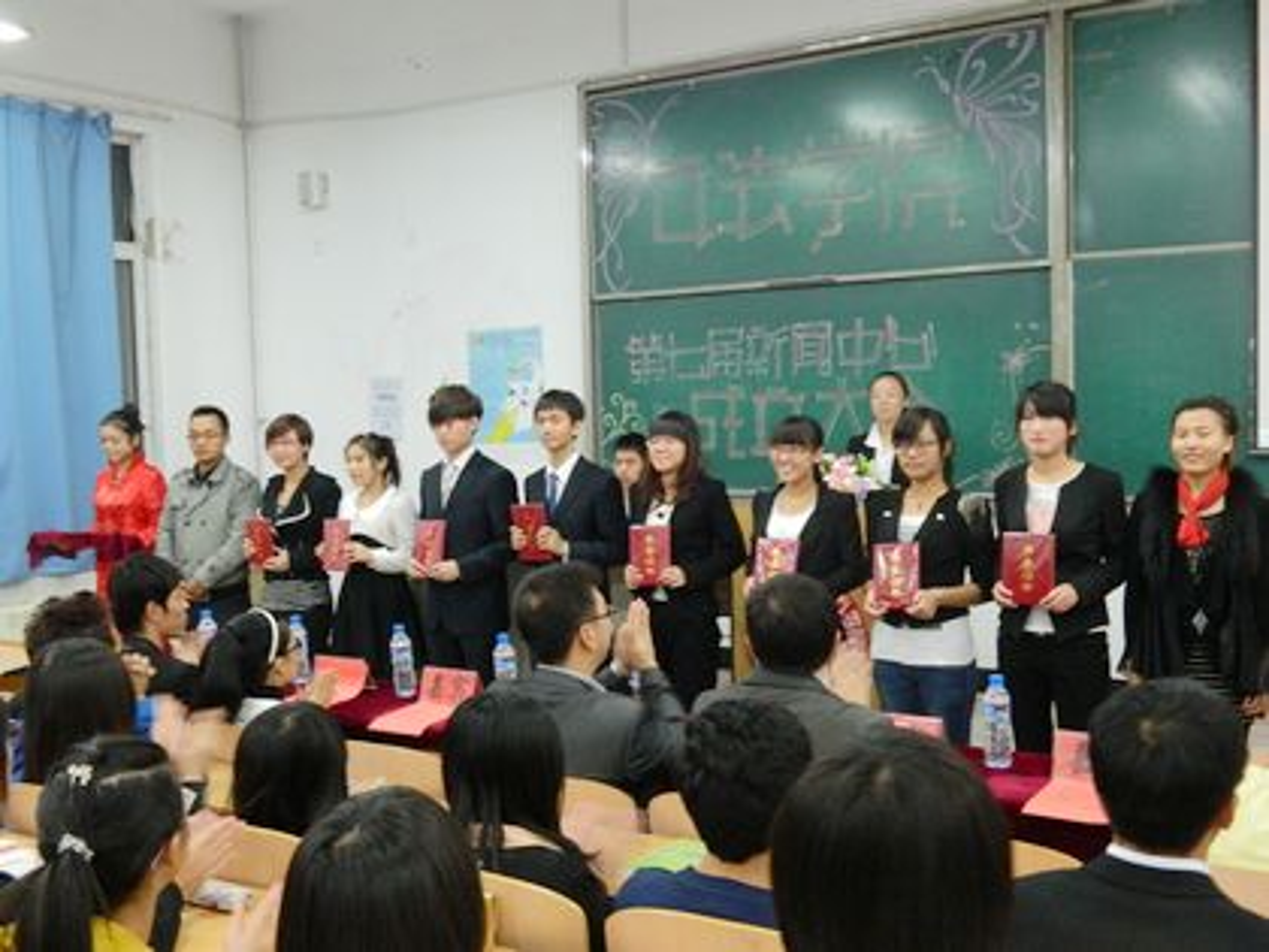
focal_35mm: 41
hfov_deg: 45.8
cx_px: 634
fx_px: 1503
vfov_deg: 35.1
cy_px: 476
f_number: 3.5
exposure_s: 1/15
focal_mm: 7.3
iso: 400
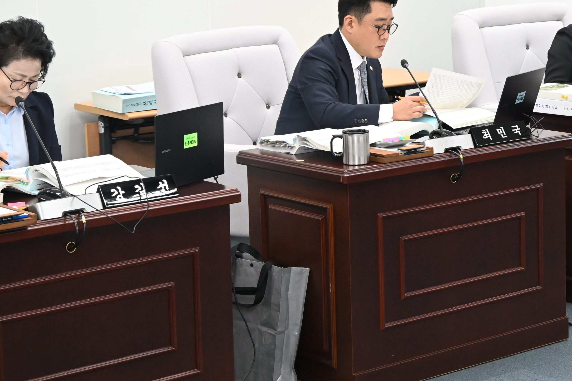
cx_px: 432
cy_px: 125
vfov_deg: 14.1
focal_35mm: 97
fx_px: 1541
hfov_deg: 20.8
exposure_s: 1/250
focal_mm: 51
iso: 4000
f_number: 6.3
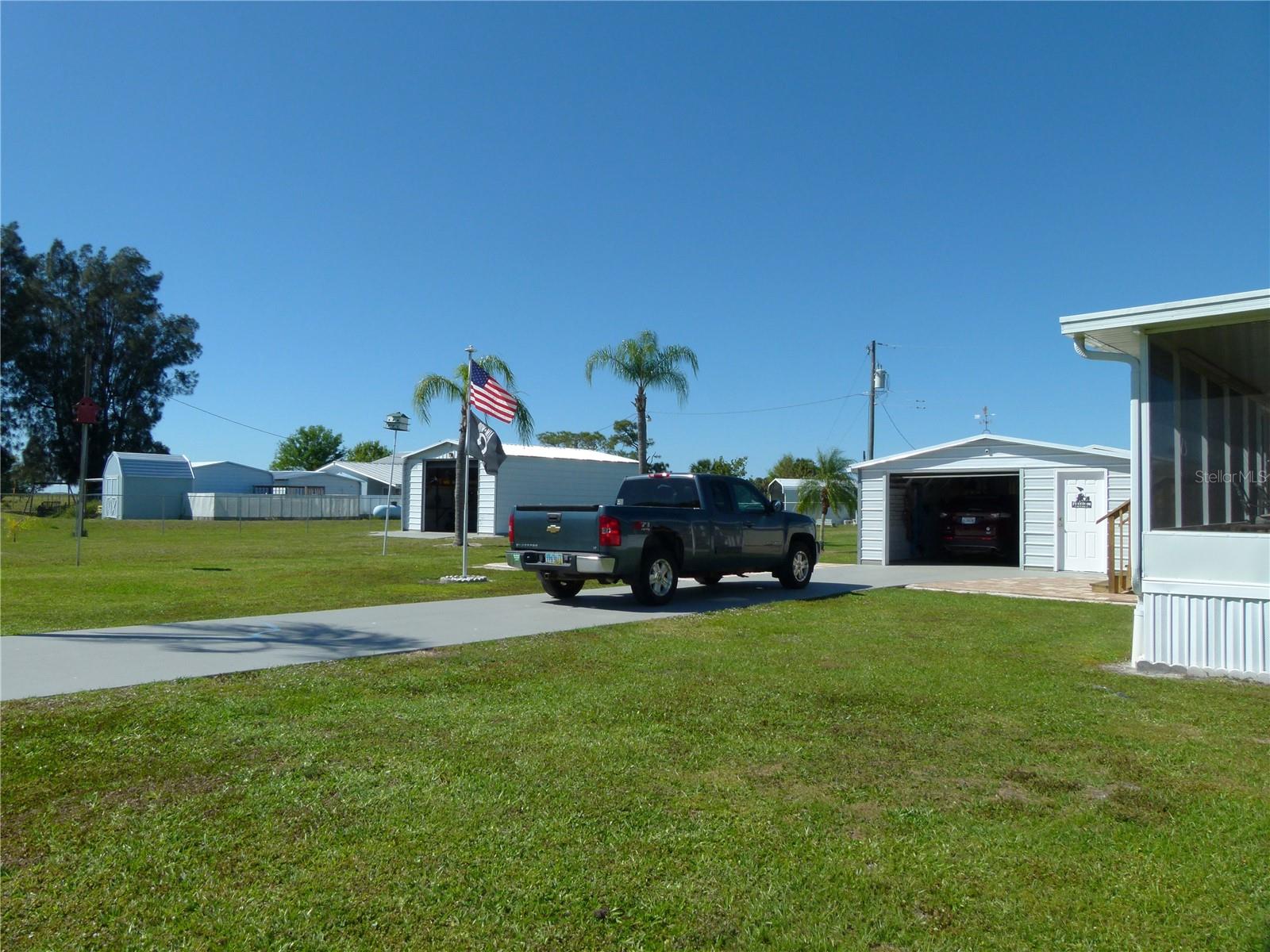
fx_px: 917
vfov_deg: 54.9
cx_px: 635
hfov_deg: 69.4
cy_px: 476
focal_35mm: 25
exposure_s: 1/1300
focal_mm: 4.5
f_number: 4
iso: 100
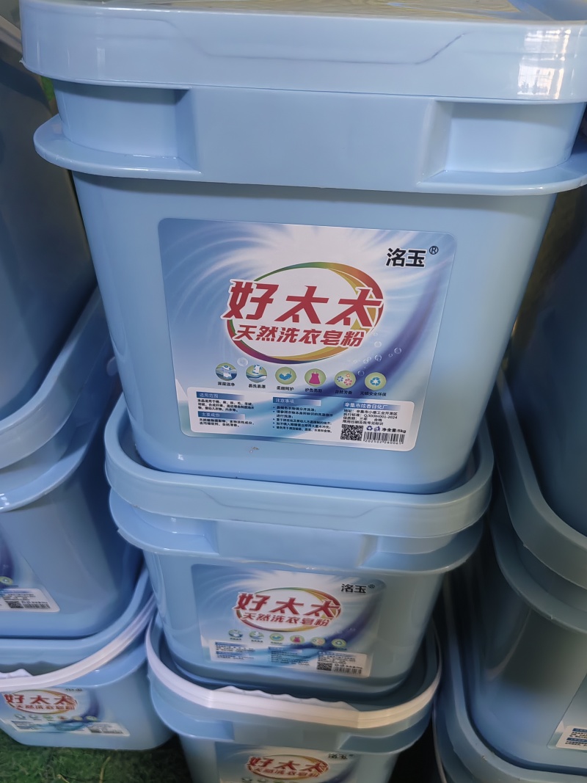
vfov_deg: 65.3
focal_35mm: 27
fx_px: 611
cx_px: 294
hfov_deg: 51.3
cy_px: 392
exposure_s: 1/33.3
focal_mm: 5.52
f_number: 1.9
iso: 500
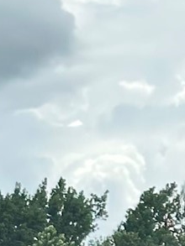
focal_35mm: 335
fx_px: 2385
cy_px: 595
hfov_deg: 4.3
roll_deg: -2.0
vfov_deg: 5.7
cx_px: -307
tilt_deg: -2.5
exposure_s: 1/1541
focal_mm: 6.86
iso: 64
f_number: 1.78
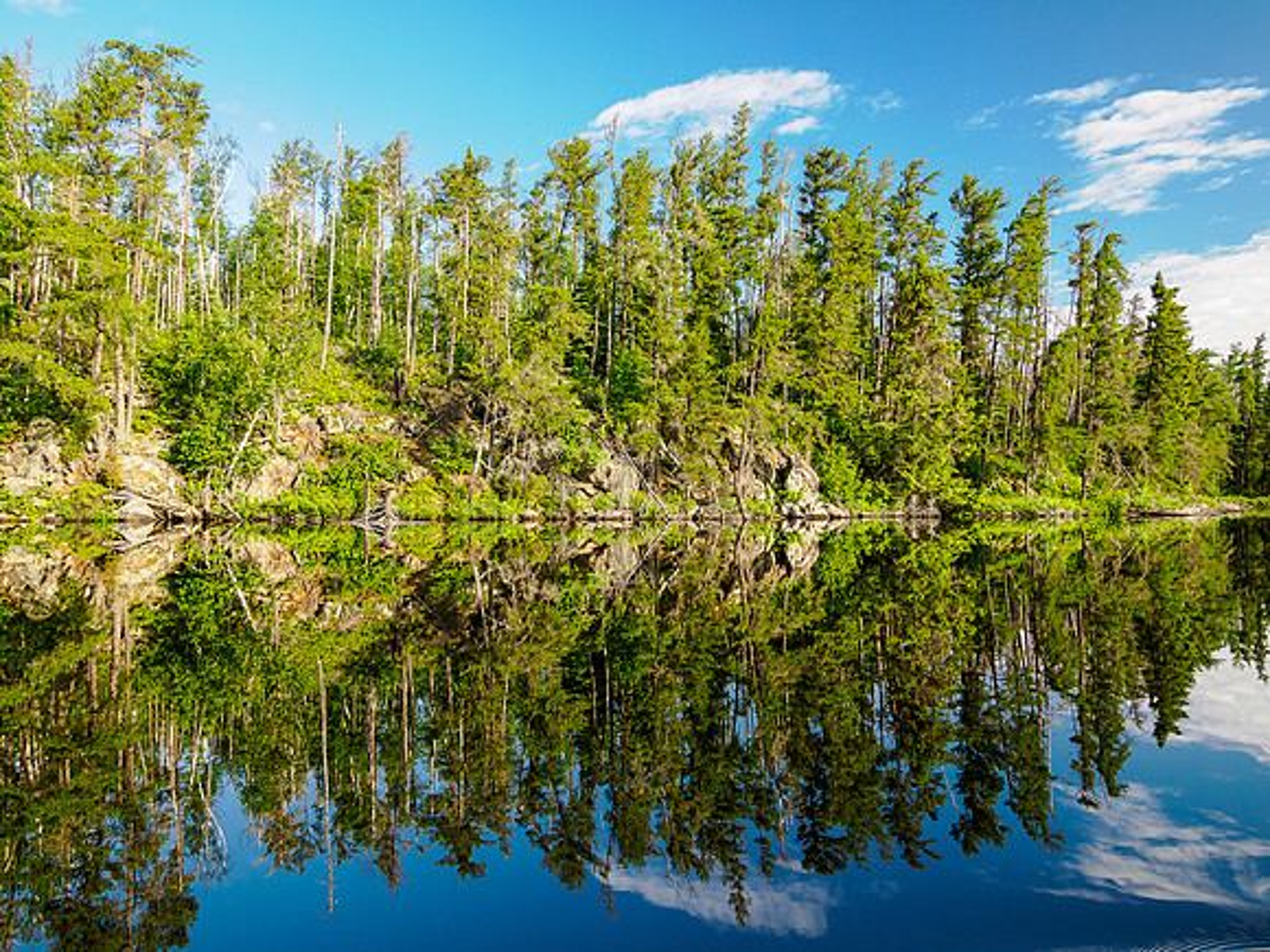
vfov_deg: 56.8
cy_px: 476
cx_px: 635
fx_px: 881
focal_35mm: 24
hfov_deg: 71.5
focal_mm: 12
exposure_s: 1/60
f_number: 8
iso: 250
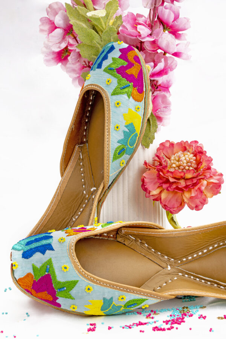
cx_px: 113
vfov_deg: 23.9
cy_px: 170
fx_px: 800
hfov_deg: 16.1
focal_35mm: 85
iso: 160
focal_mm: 85
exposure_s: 1/125
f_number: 5
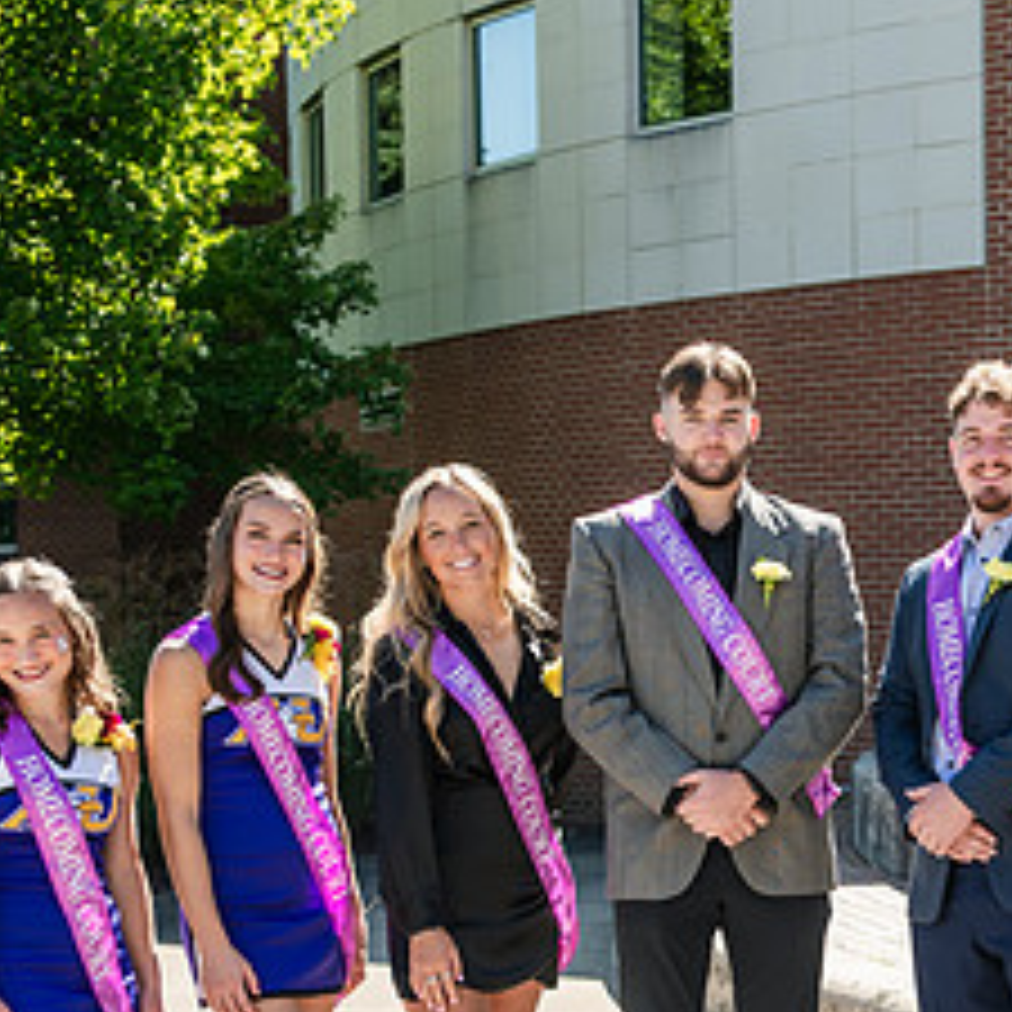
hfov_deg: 16.2
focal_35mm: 105
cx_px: 1012
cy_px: 753
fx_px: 3473
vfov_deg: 16.5
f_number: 4
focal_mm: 48
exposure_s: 1/400
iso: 125
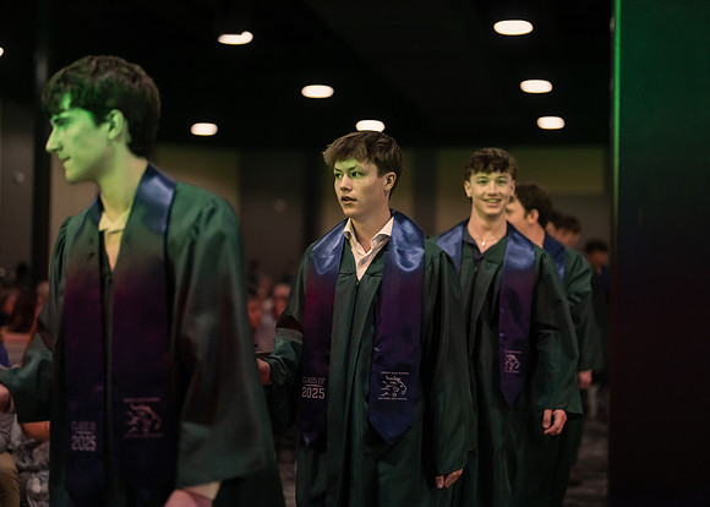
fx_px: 1070
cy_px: 254
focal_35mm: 53
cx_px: 355
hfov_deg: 36.7
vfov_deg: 26.6
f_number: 1.2
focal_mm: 50
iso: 1250
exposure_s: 1/500
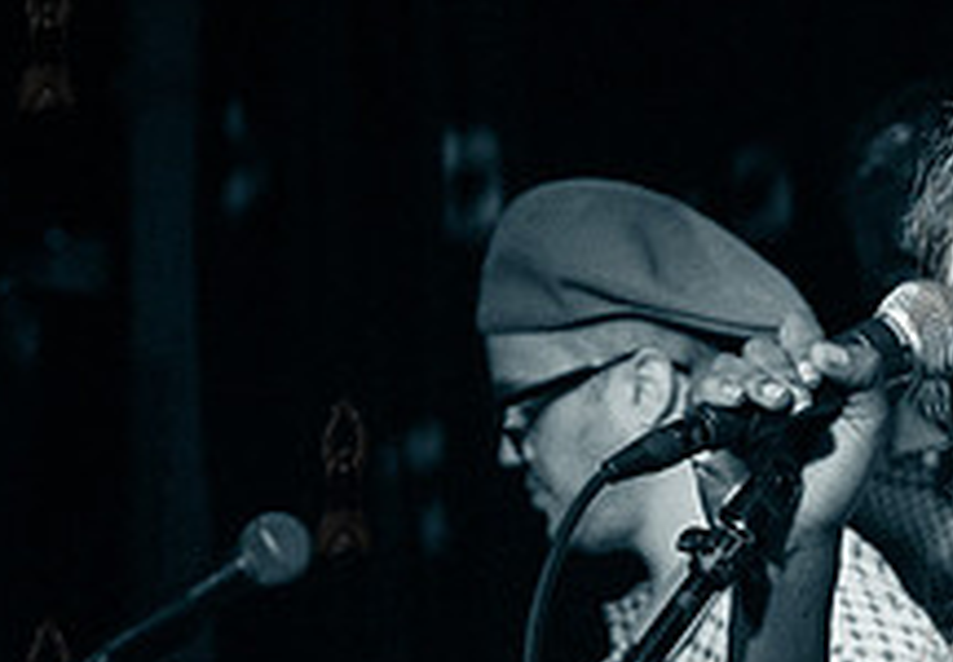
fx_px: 3566
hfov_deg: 15.0
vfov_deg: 10.5
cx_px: 878
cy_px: 695
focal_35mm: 133
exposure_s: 1/320
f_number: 3.5
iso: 12800
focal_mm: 48
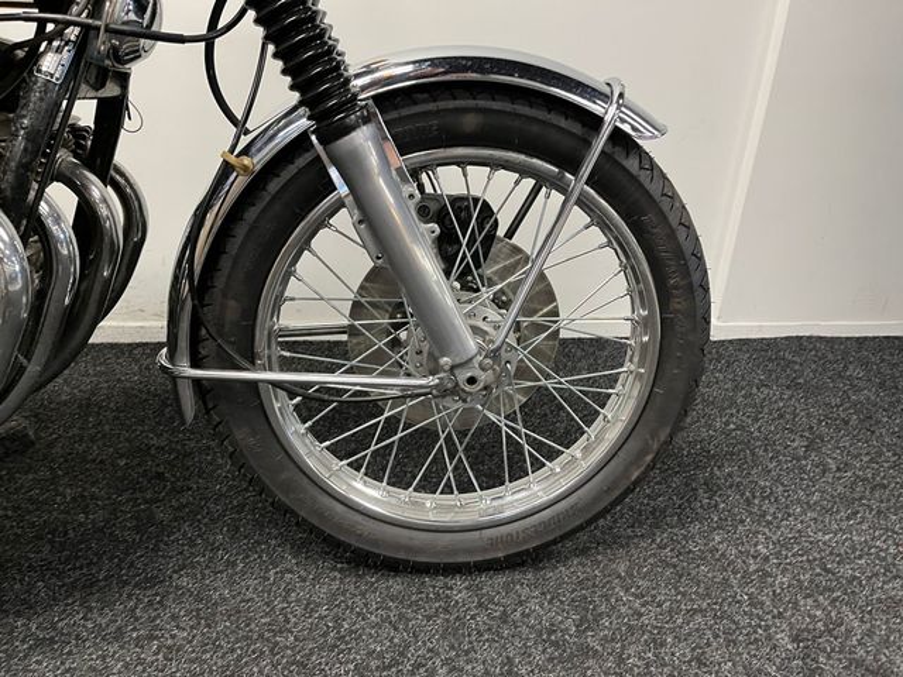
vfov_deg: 53.1
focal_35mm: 26
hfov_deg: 67.3
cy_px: 338
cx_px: 452
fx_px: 678
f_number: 1.6
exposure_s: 1/50
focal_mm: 5.1
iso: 200
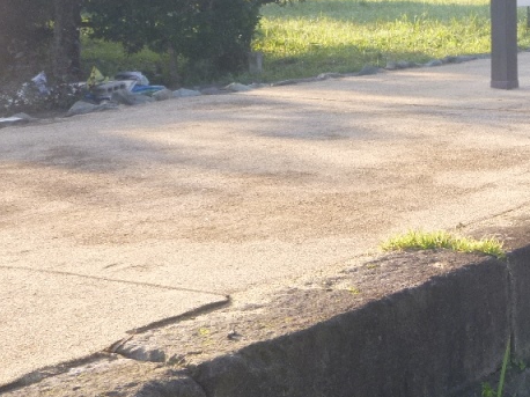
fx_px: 1301
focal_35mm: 85
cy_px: 183
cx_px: 581
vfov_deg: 17.3
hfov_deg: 21.8
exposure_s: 1/80
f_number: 4.5
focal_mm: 6.8
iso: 100
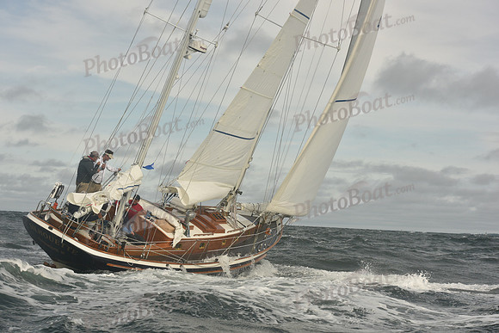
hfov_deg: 28.8
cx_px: 250
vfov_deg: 19.5
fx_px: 970
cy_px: 166
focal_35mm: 70
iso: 320
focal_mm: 70
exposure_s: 1/1250
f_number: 9
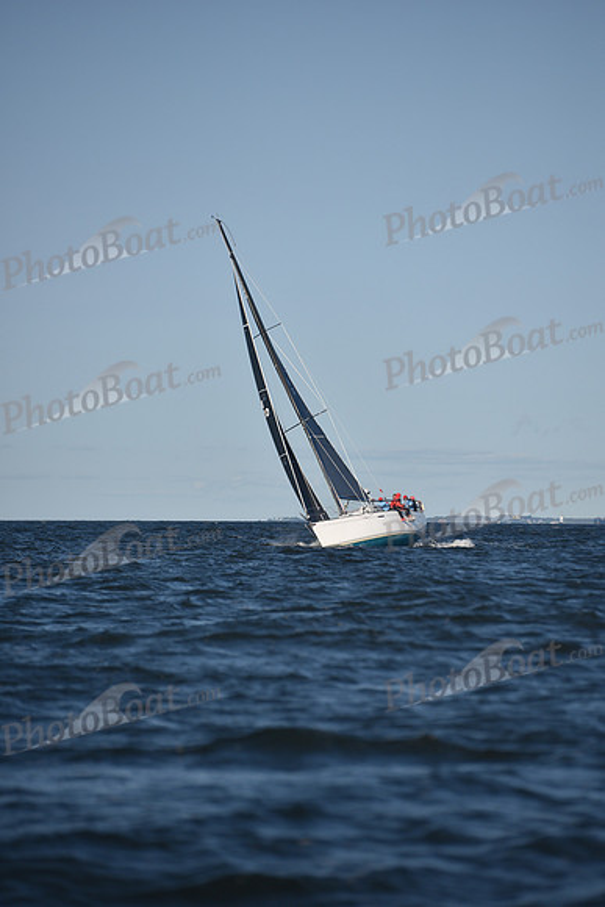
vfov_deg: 10.3
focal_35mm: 200
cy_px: 454
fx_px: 5038
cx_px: 302
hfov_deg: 6.9
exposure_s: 1/2000
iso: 250
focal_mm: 200
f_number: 4
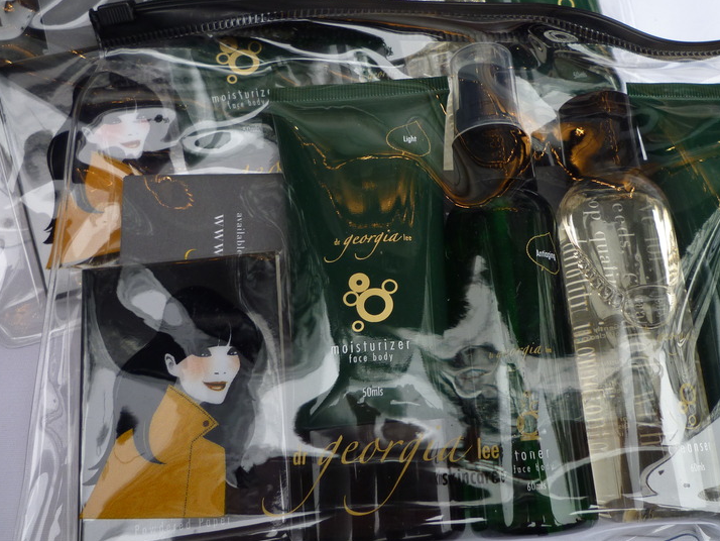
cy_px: 237
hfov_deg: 52.1
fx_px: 728
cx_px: 447
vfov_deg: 40.7
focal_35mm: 35
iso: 80
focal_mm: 4.4
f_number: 2.8
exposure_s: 1/160
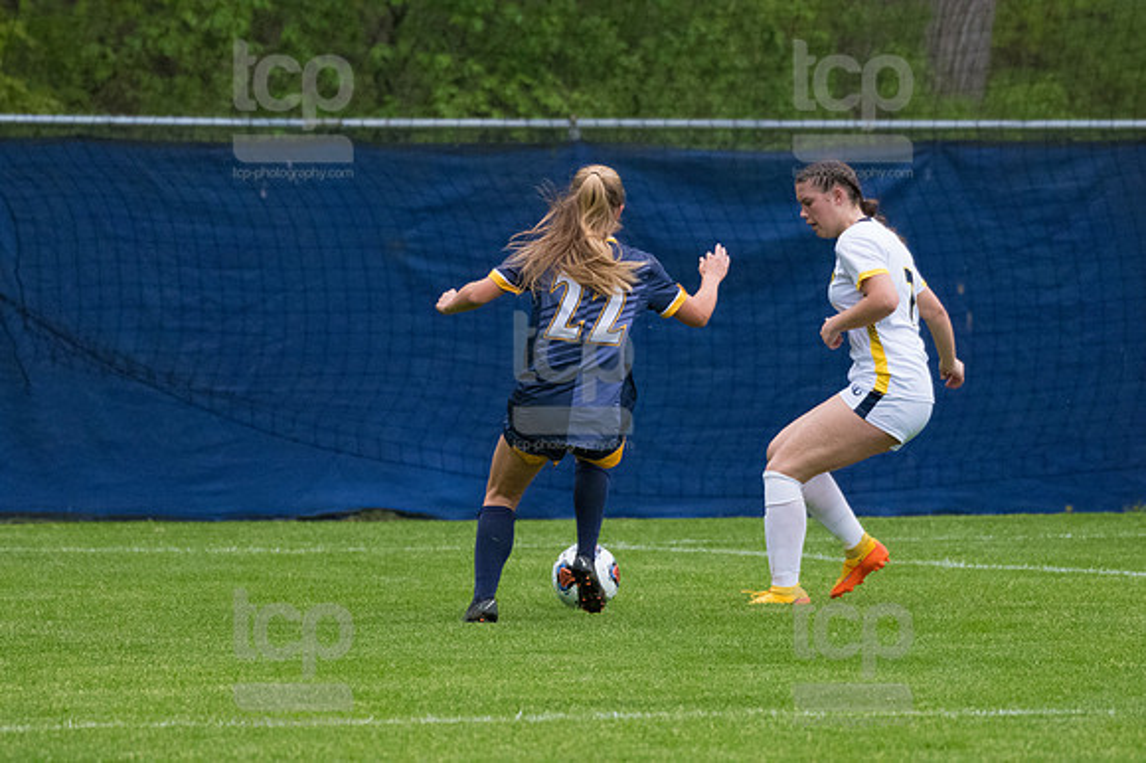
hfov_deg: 4.0
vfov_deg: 2.7
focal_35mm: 510
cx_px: 573
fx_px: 16225
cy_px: 382
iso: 4000
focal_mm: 340
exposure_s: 1/1600
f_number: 5.6
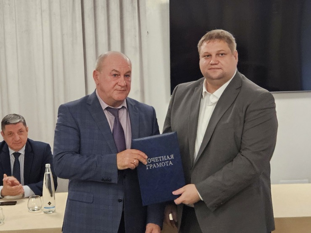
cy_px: 116
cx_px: 156
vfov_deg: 58.9
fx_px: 207
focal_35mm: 23
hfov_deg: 73.9
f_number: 1.8
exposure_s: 1/120
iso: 500
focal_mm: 5.4
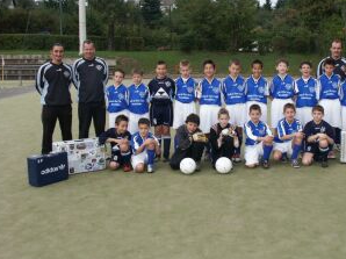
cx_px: 217
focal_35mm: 43
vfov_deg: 33.5
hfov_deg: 43.5
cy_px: 109
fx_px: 429
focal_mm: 8.3
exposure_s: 1/350
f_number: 4
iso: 200
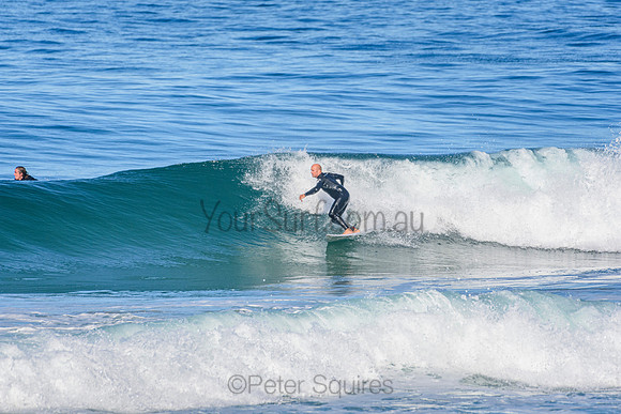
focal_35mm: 750
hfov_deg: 2.7
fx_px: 12940
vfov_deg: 1.8
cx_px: 310
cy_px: 207
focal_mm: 500
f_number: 5.6
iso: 320
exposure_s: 1/2000
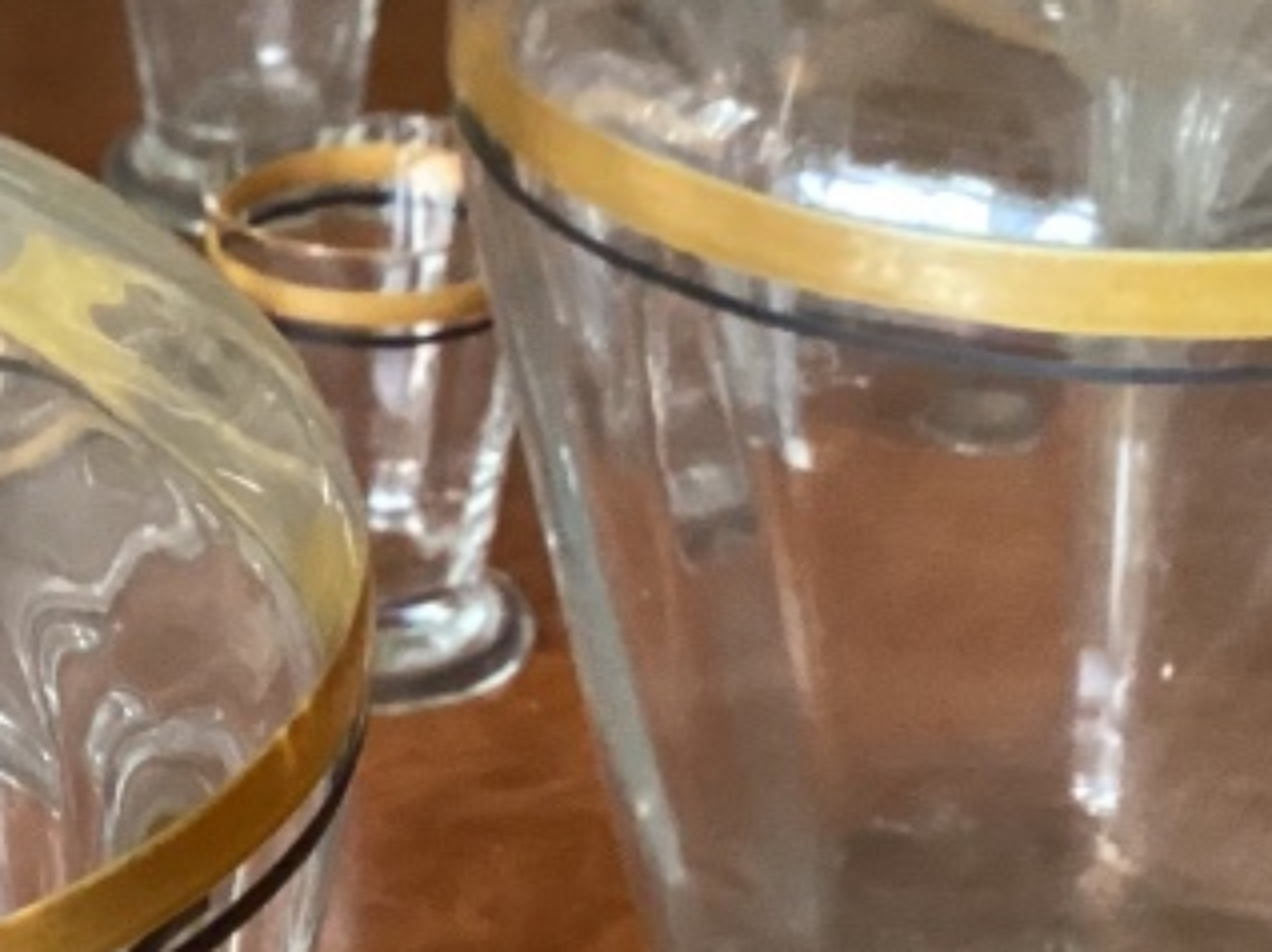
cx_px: 188
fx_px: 4296
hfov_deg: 16.7
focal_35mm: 117
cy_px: 404
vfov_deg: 12.6
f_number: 2.4
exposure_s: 1/33
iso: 400
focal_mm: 3.3
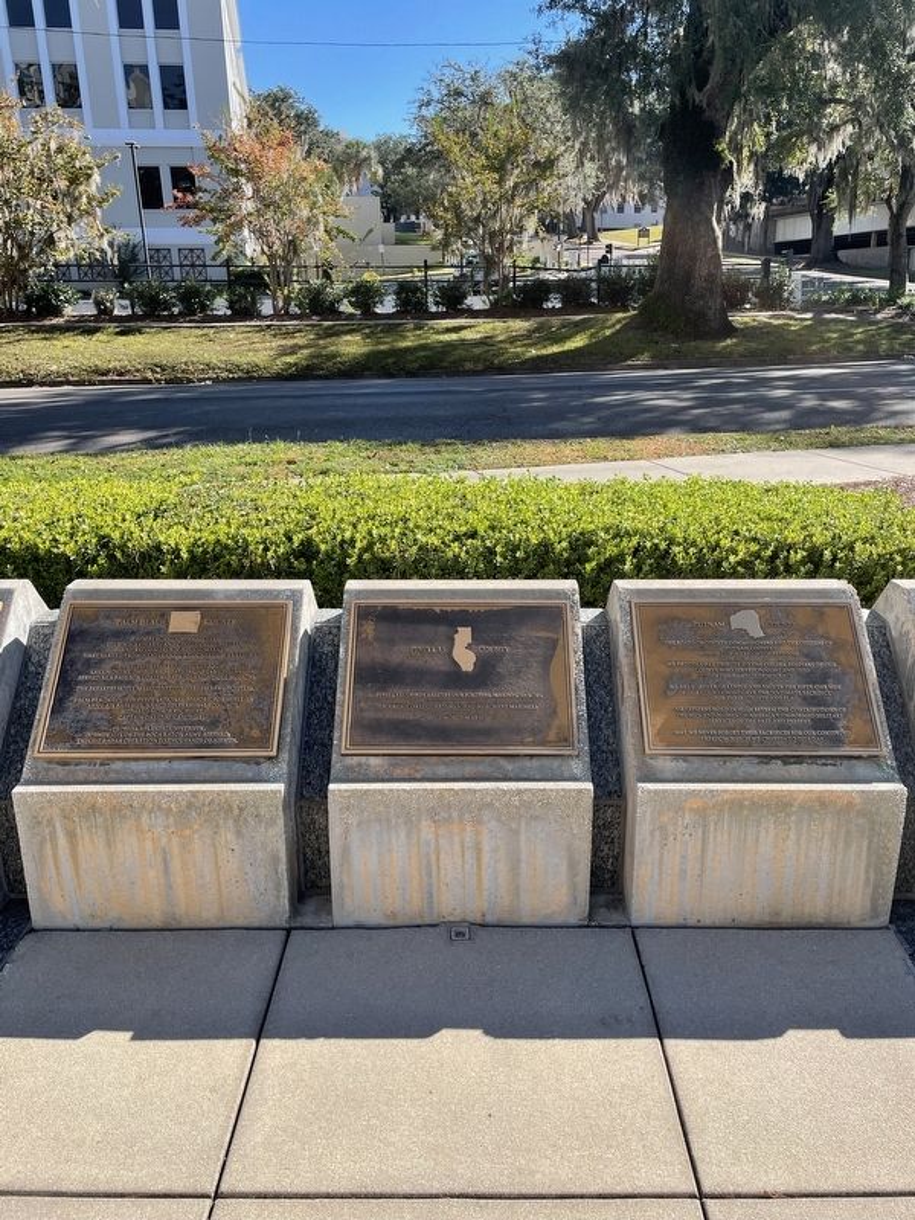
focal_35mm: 26
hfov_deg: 53.1
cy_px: 610
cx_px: 458
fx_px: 916
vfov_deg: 67.3
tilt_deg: -17.0
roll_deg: +1.8
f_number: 1.6
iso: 32
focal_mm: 4.2
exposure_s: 1/1575
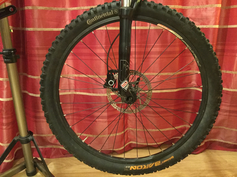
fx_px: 212
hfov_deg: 58.4
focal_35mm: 31
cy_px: 88
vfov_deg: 45.4
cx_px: 118
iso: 640
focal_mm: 3.3
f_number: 2.4
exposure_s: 1/17
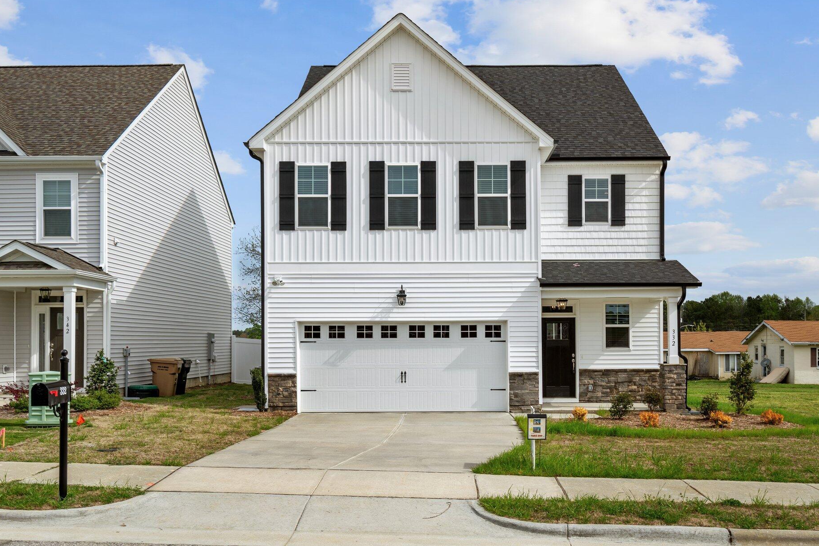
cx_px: 445
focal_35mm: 38
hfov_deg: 50.6
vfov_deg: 35.0
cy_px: 303
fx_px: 864
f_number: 8
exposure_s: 1/125
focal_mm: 34
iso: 100
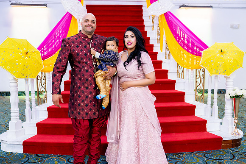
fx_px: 252
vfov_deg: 36.1
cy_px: 82
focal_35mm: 37
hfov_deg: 52.0
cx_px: 125
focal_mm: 36
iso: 4000
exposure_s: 1/125
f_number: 2.8
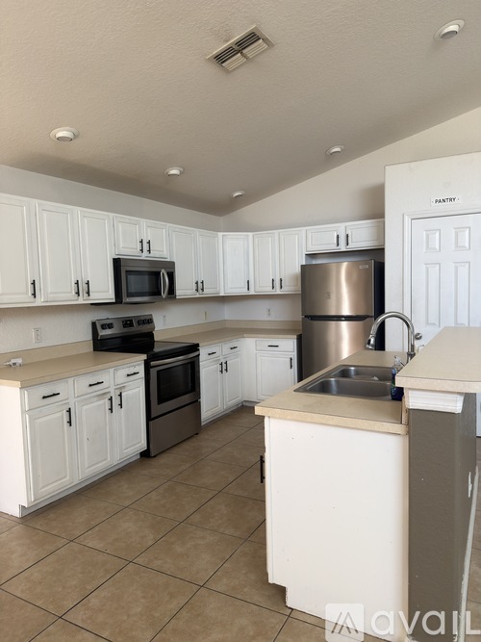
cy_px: 321
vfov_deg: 71.6
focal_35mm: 24
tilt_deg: -4.4
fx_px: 445
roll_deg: +2.6
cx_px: 240
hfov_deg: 56.8
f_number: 1.78
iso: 80
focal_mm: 6.76
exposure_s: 1/121
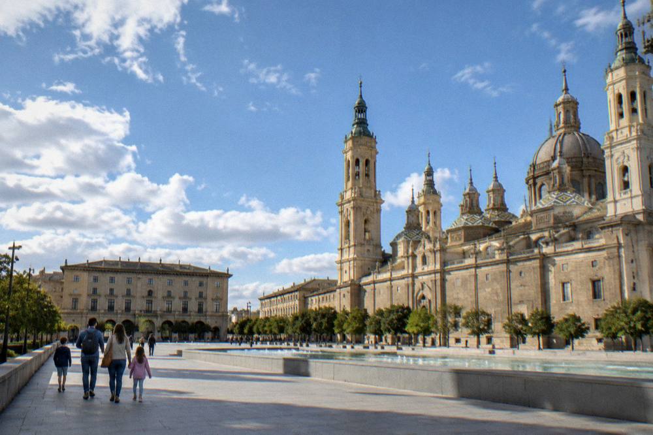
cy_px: 218
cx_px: 326
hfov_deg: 54.5
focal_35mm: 35
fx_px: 635
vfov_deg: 37.8
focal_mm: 35
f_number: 9
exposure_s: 1/640
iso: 320
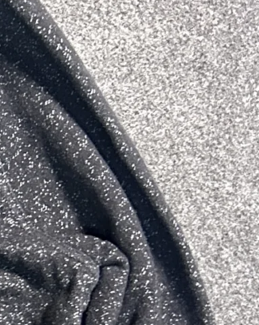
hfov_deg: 10.5
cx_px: -252
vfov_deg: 13.9
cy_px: 360
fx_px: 1304
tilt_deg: -65.2
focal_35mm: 136
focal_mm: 5.7
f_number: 1.5
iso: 500
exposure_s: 1/50
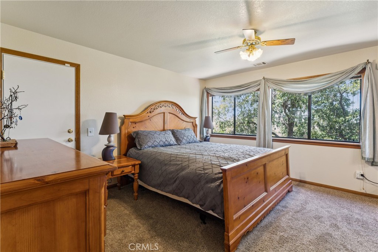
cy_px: 126
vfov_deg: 73.0
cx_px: 189
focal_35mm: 16
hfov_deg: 96.0
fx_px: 170
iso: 100
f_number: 13
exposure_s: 1
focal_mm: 16.2
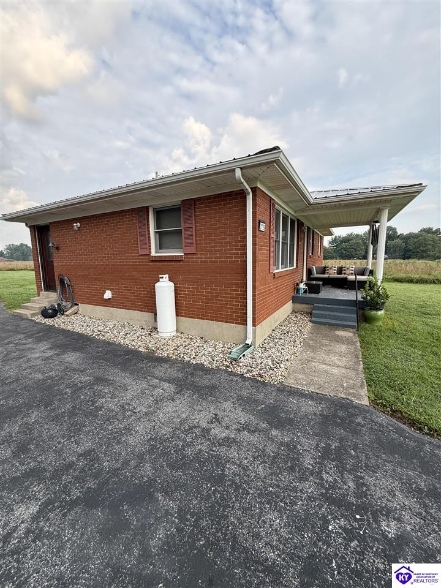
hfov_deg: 85.7
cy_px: 294
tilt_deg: -6.9
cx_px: 220
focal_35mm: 14
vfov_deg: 102.1
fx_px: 238
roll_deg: +0.6
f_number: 2.2
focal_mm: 2.22
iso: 64
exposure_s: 1/258
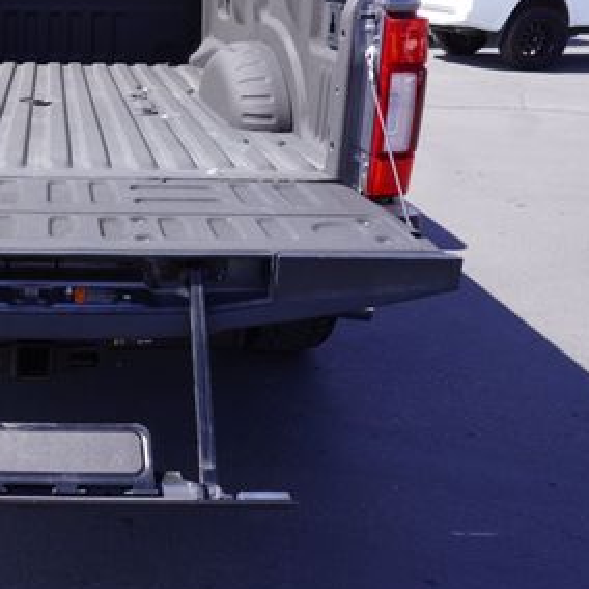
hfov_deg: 34.0
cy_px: 197
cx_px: 17
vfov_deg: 36.4
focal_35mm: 46
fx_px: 886
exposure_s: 1/125
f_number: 8
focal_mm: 16
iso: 100
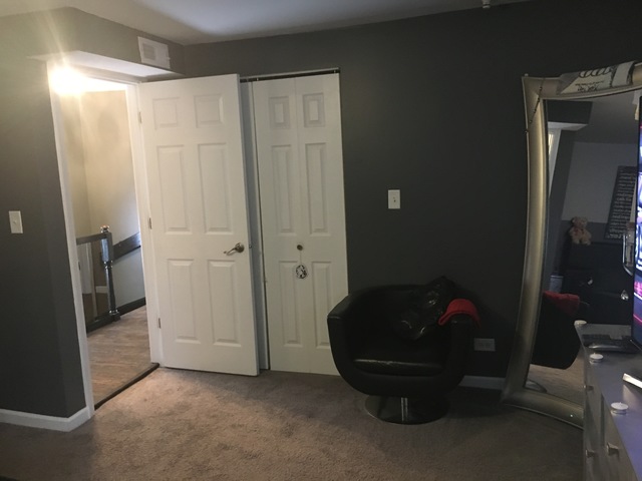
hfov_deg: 61.7
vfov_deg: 48.2
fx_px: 538
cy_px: 240
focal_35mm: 29
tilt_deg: -10.3
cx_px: 321
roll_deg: +2.8
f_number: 2.2
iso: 400
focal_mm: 4.15
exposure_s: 1/15
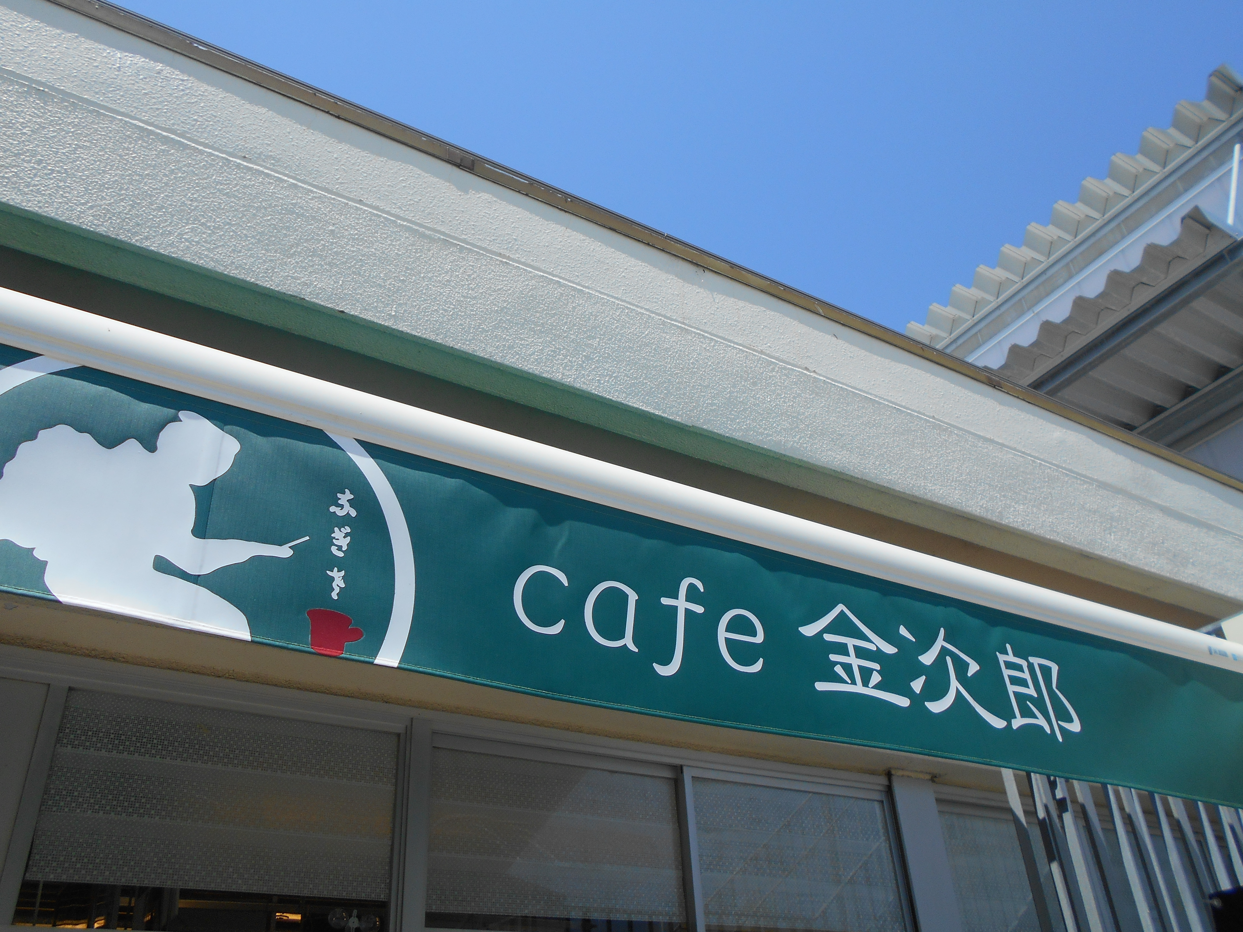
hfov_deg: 60.0
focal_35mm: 30
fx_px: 1077
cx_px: 622
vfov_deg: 46.8
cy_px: 466
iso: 80
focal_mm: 5.1
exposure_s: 1/1000
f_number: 3.4
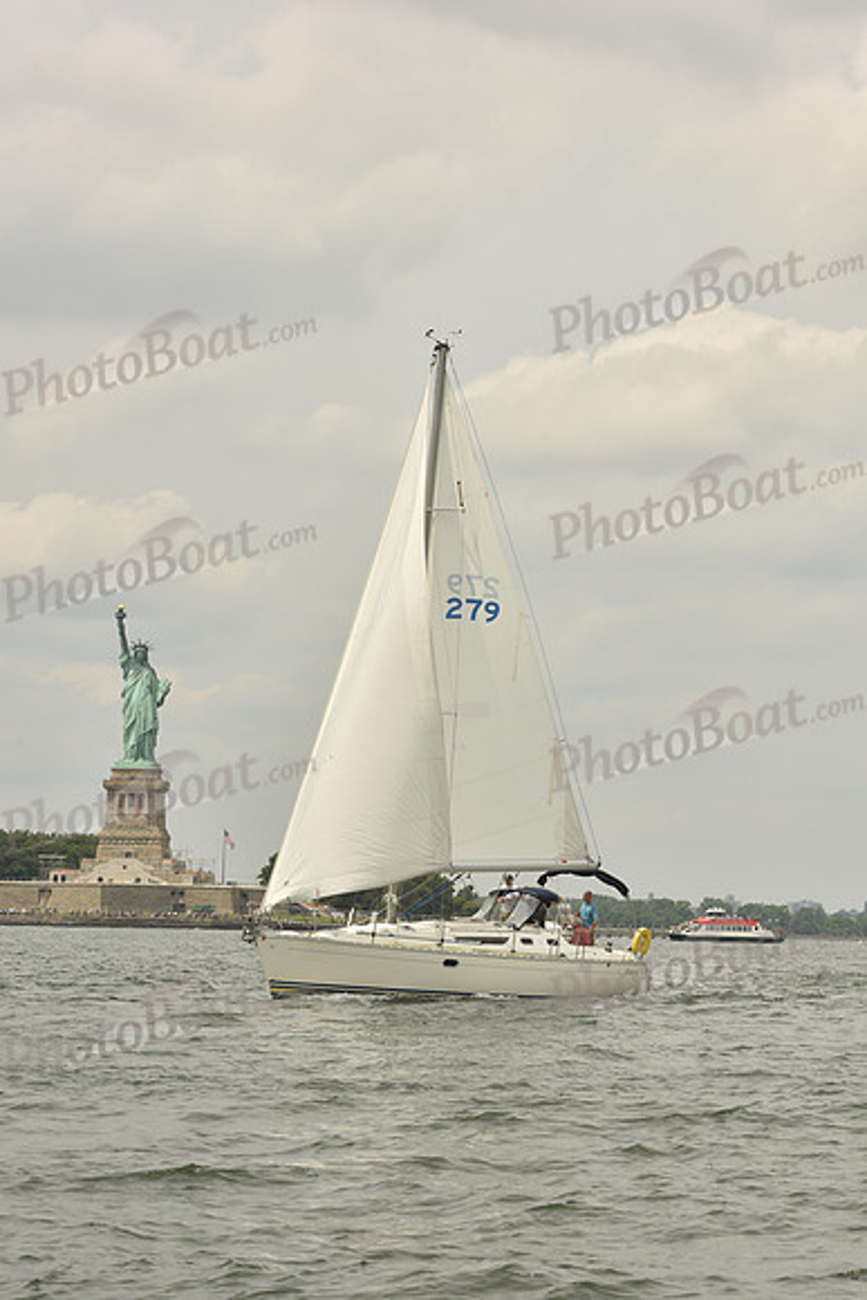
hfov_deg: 14.9
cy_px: 650
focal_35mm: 92
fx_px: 3321
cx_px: 434
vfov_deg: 22.1
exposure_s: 1/640
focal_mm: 92
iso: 250
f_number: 11
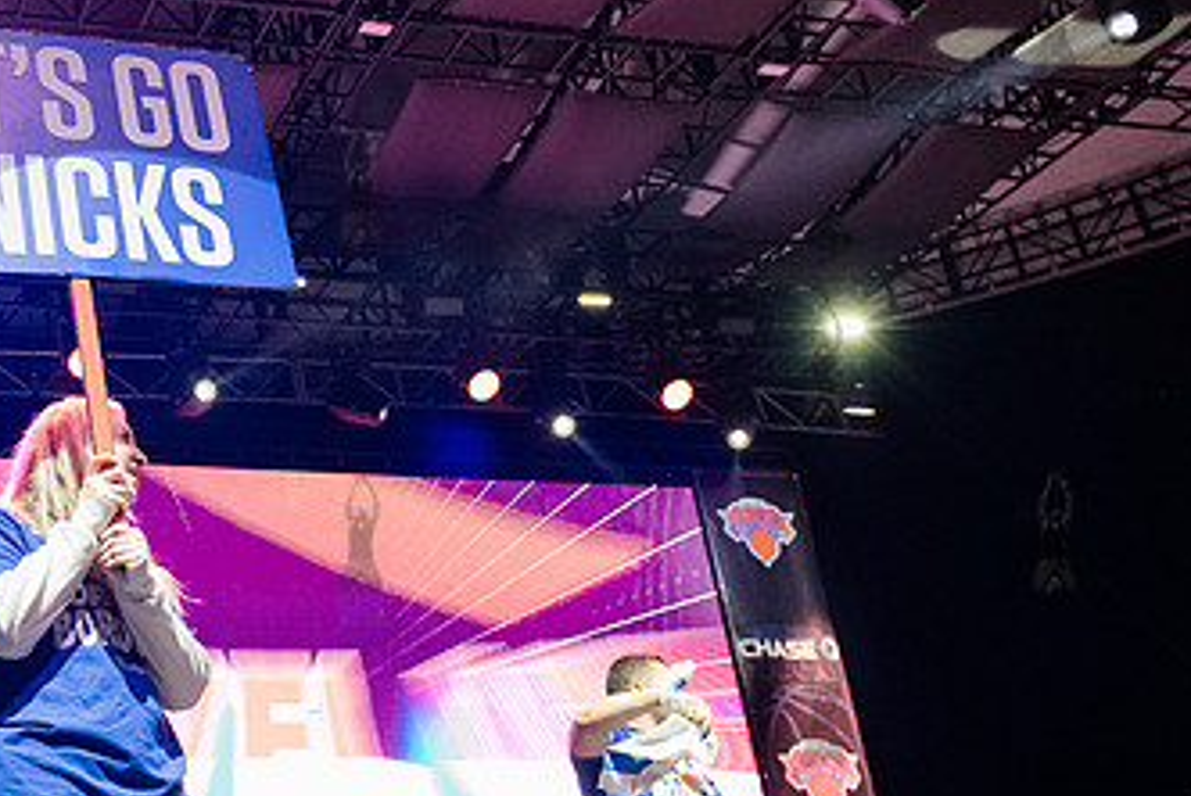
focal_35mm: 54
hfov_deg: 34.5
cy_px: 355
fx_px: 1788
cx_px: 87
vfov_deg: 25.1
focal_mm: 24
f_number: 3.5
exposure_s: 1/500
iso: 6400
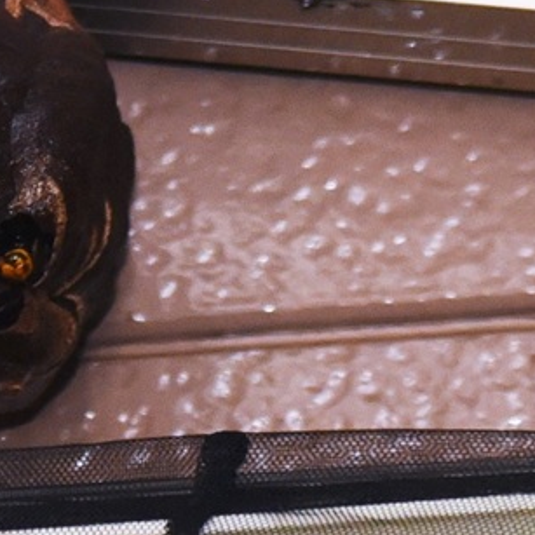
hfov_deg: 2.9
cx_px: -106
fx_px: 10649
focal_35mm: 609
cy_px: 708
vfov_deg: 2.9
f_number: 4
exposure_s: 1/160
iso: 2000
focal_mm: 110
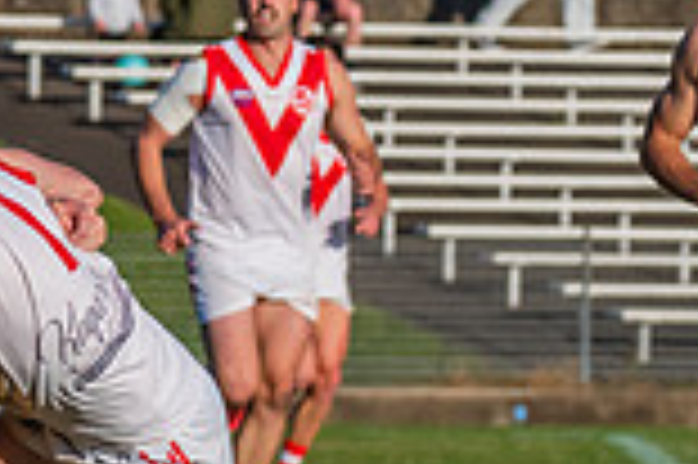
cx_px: 16
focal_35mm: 912
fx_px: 17664
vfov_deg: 1.5
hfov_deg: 2.3
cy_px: 410
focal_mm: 220
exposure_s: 1/1600
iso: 800
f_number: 8
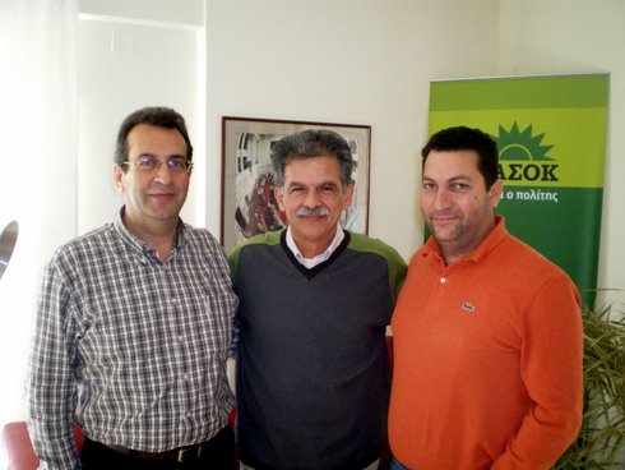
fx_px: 686
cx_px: 312
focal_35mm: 38
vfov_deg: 37.8
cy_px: 235
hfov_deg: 49.0
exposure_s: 1/50
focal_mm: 6.3
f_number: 3.1
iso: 400
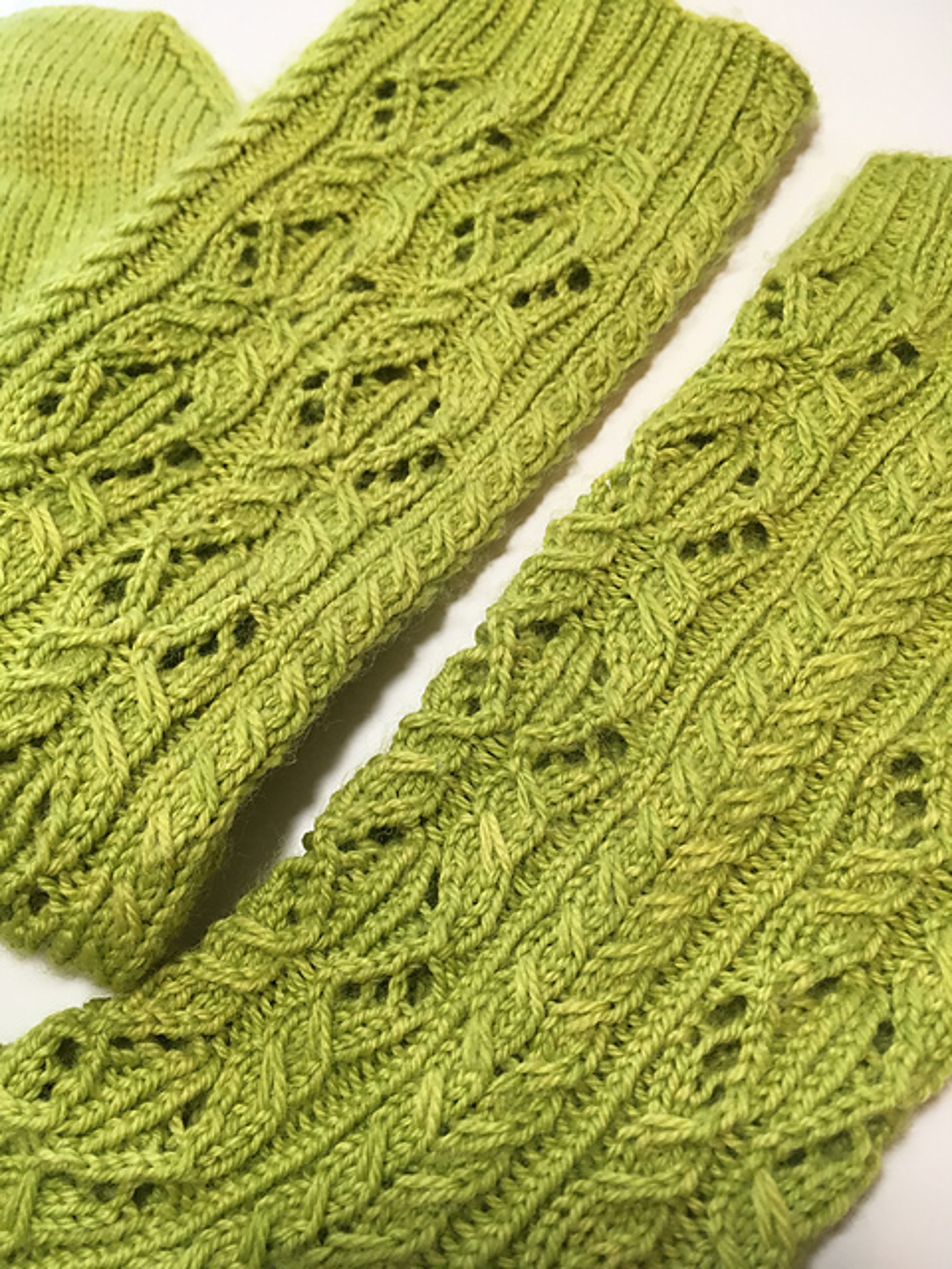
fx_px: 1063
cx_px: 476
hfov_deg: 48.2
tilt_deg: -66.3
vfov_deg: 61.7
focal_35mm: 29
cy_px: 634
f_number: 2.2
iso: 40
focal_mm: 4.15
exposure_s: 1/30
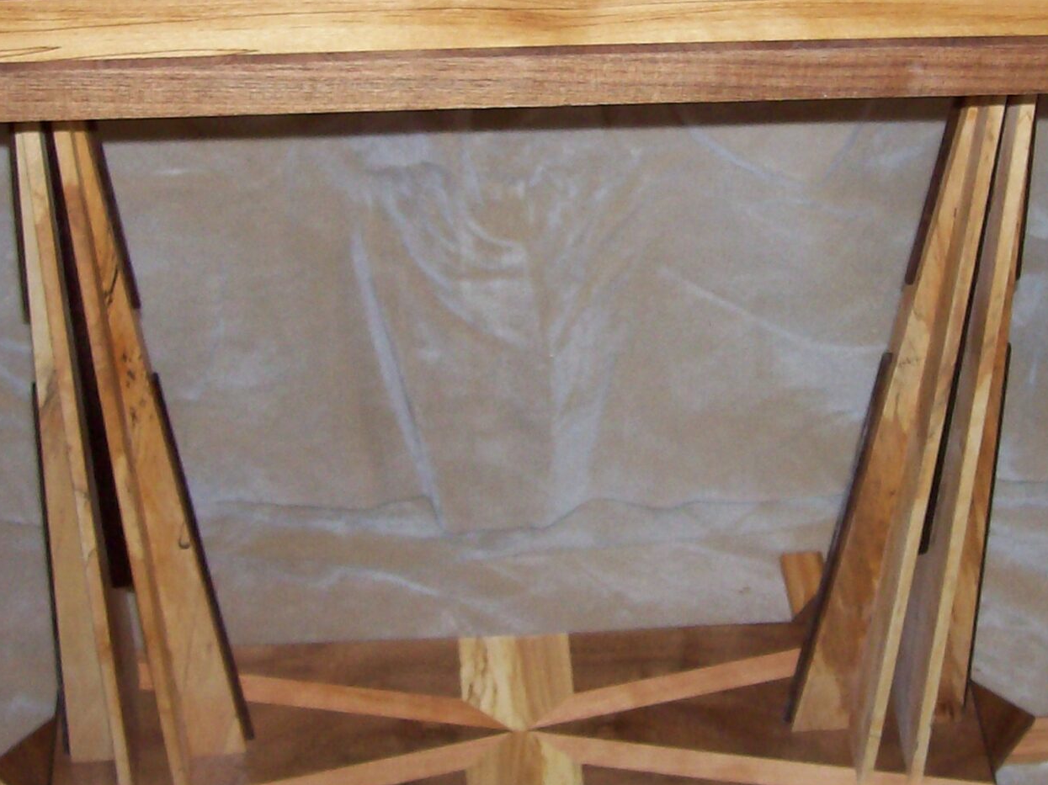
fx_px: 2240
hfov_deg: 26.3
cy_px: 199
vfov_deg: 19.7
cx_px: 534
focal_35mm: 74
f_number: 2.7
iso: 80
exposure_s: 1/64
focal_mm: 6
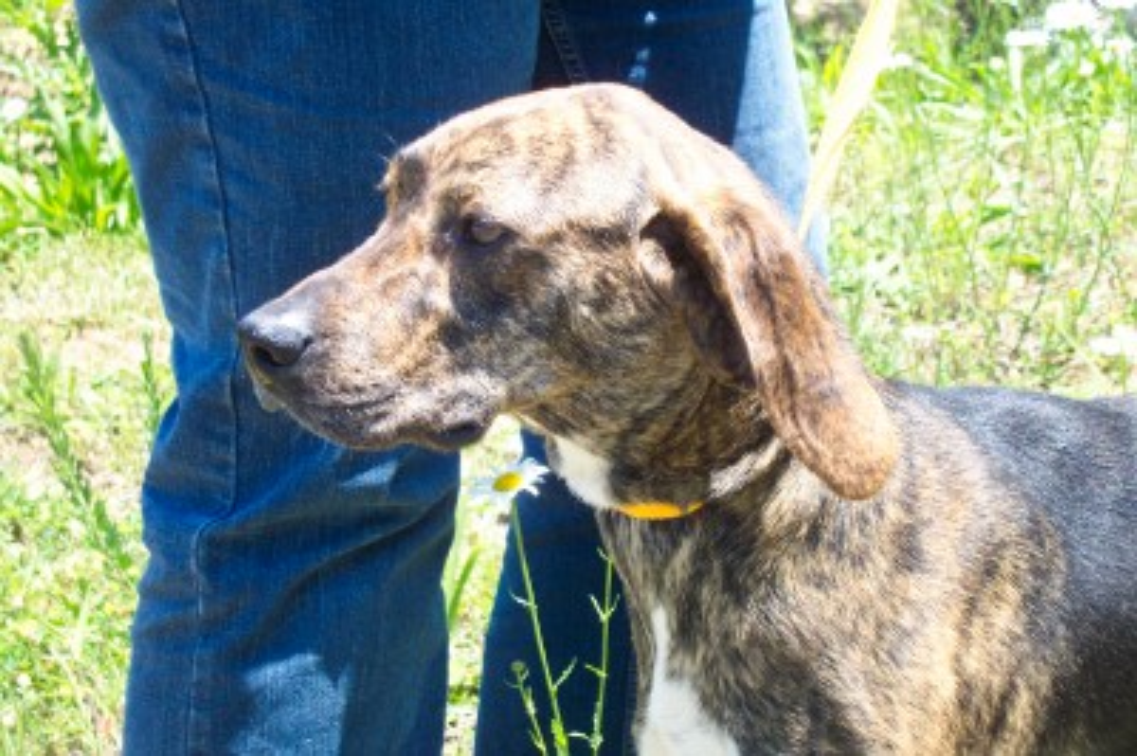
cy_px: 378
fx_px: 3313
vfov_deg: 13.0
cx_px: 568
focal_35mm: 105
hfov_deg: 19.5
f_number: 4.7
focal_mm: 21.2
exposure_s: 1/180
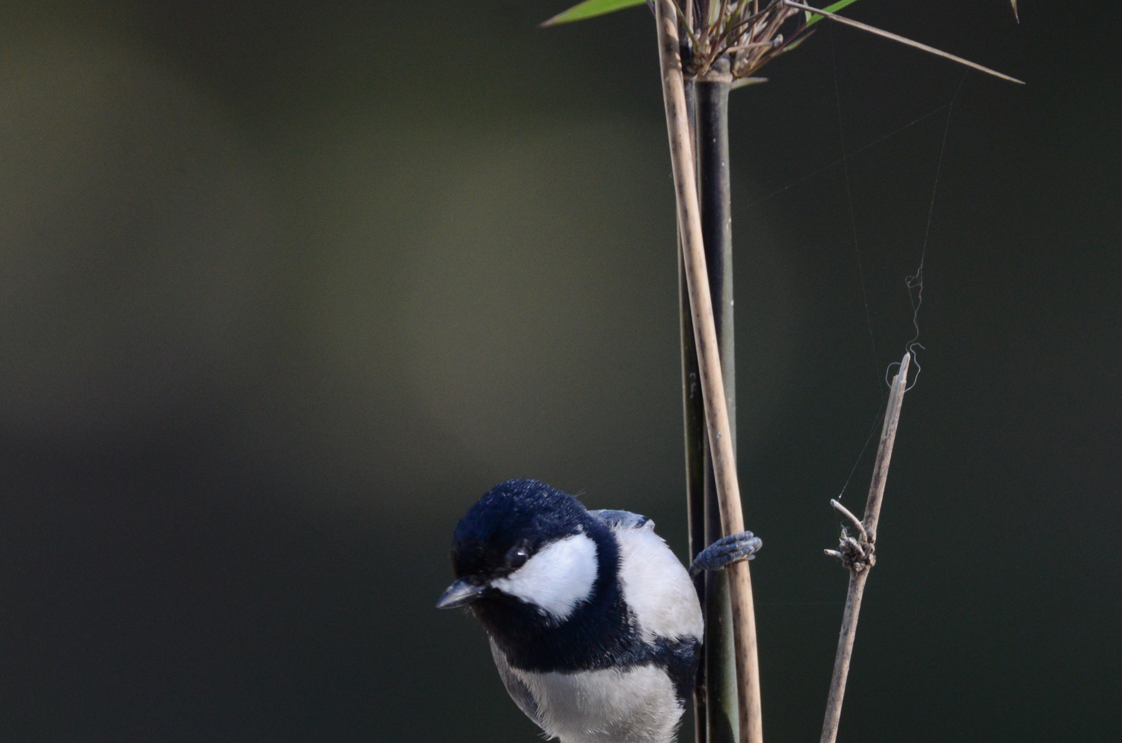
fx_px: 40965
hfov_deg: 1.6
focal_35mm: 1317
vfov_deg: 1.0
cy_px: 567
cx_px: 303
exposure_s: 1/400
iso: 800
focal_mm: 500
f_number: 6.3
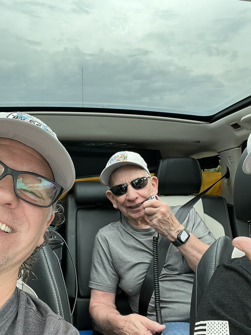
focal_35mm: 36
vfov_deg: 51.1
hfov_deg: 39.6
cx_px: 136
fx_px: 348
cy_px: 195
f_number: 2.2
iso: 100
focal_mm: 2.71
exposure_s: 1/60
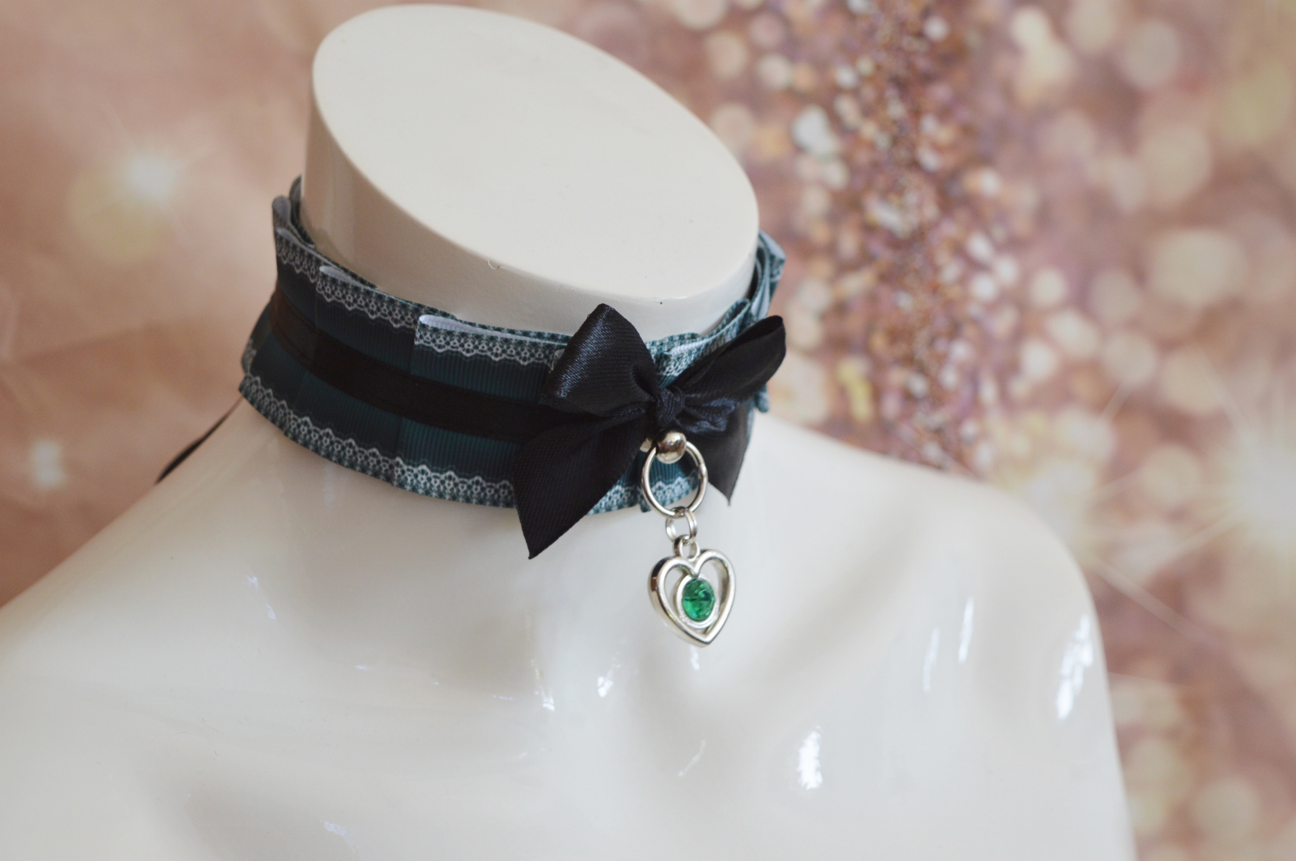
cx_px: 648
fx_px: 2589
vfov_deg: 18.9
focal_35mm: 72
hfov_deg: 28.1
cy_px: 430
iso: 400
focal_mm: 48
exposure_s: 1/100
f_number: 5.3
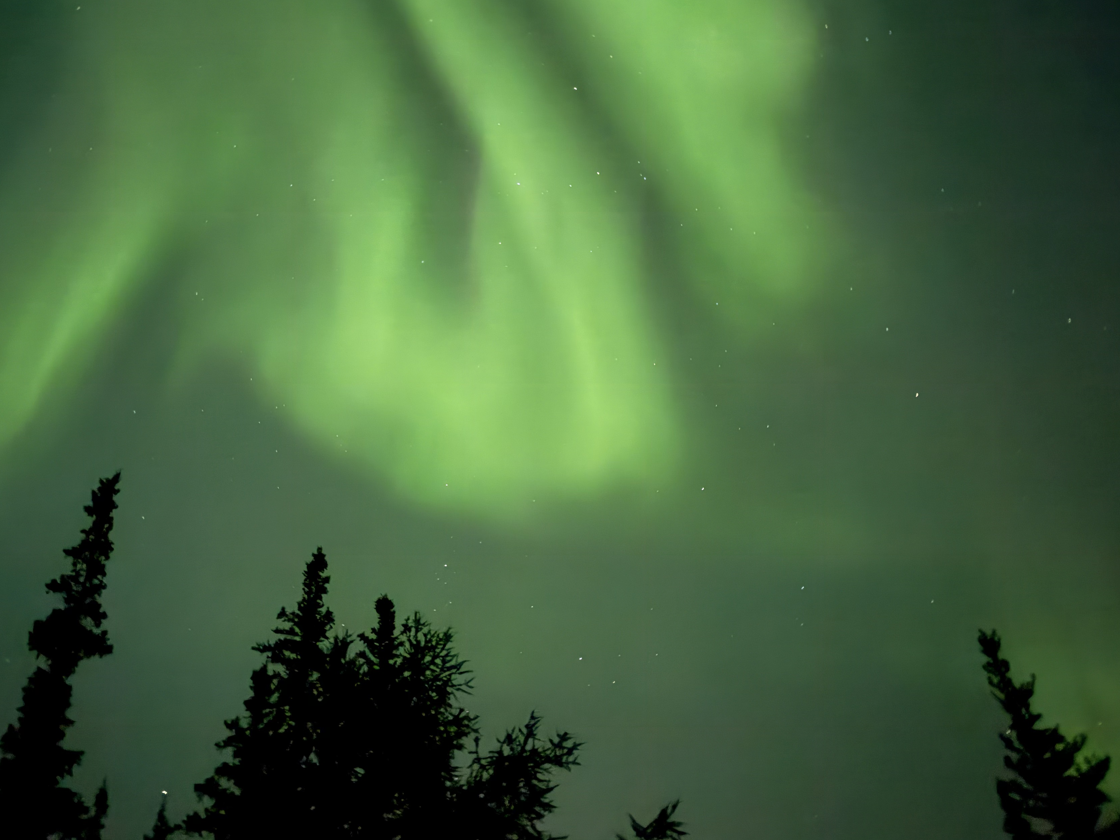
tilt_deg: +44.4
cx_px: 470
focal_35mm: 29
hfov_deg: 61.3
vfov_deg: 48.2
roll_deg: +3.6
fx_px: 938
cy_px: 376
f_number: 1.78
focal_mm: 6.76
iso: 5000
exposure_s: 1
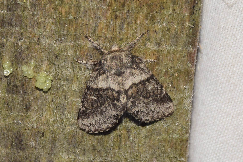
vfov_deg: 6.5
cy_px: 81
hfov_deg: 9.8
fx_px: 1417
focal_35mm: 210
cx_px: 122
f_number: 13
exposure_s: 1/160
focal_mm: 140
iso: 400
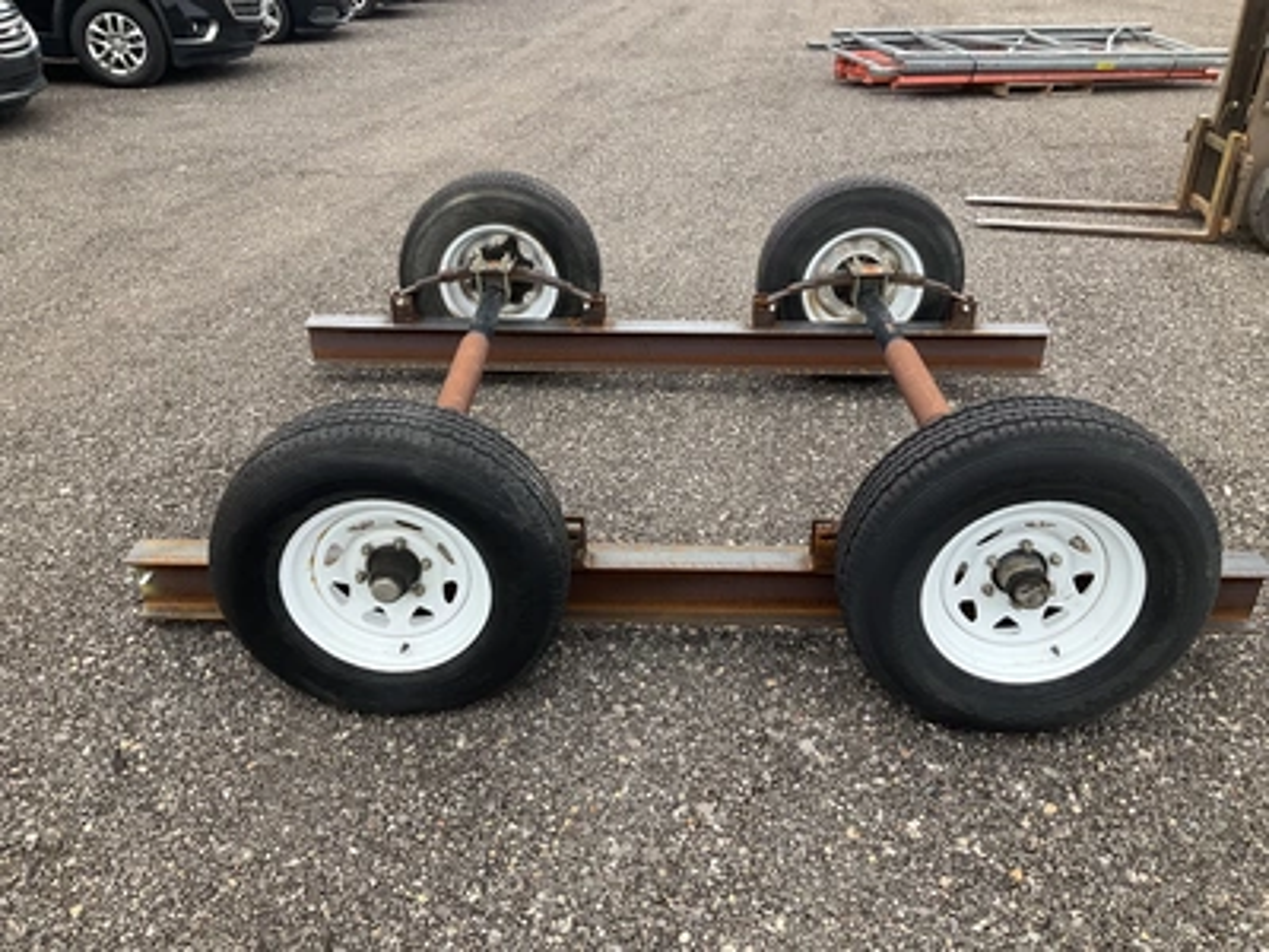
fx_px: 1063
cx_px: 634
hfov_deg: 61.7
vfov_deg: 48.2
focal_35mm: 29
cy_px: 476
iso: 25
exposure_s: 1/691
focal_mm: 3
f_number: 1.8
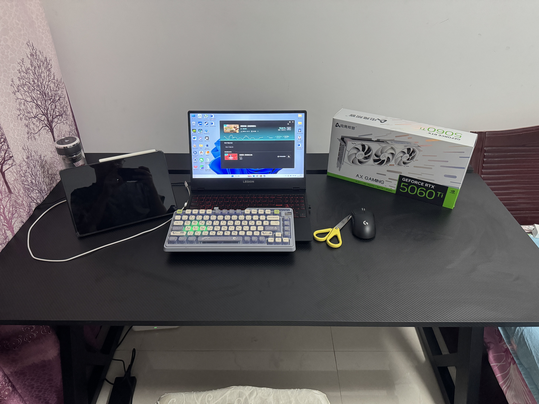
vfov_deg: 56.8
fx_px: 374
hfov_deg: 71.6
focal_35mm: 24
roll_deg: +0.7
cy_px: 202
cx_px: 270
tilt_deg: -36.0
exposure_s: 1/60
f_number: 1.78
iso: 800
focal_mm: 6.76
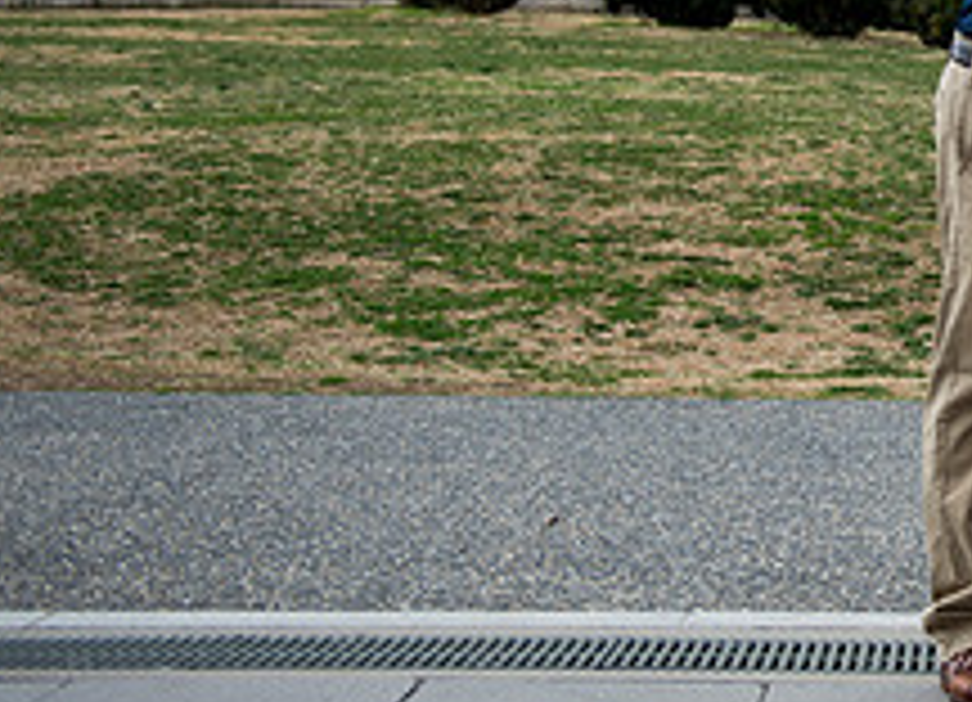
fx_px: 3076
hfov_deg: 16.8
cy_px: -159
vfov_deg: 12.7
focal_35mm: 111
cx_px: 1295
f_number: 3.2
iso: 160
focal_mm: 38
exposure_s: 1/800
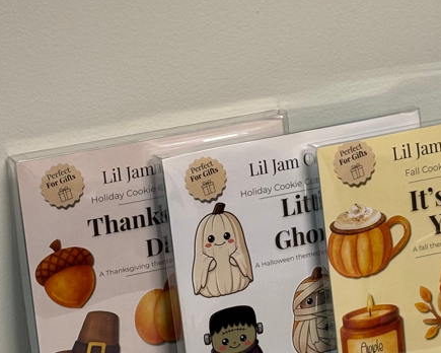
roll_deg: -1.6
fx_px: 1827
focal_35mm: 140
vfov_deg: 11.0
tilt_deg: -30.9
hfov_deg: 13.7
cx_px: 287
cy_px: 264
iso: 64
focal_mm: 5.96
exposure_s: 1/60
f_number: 1.6
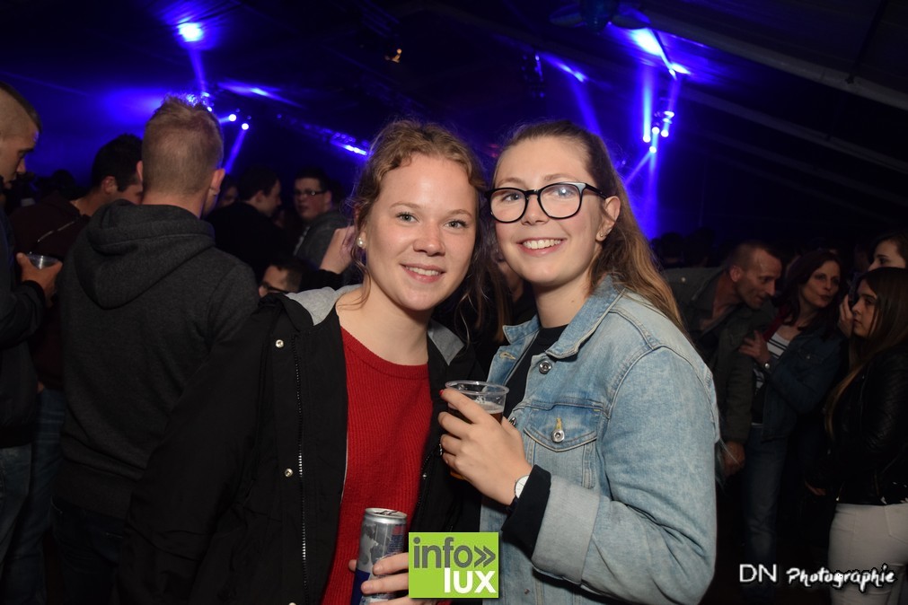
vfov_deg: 36.9
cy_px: 302
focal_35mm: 36
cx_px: 454
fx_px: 908
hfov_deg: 53.1
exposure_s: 1/50
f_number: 4
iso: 1600
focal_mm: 24
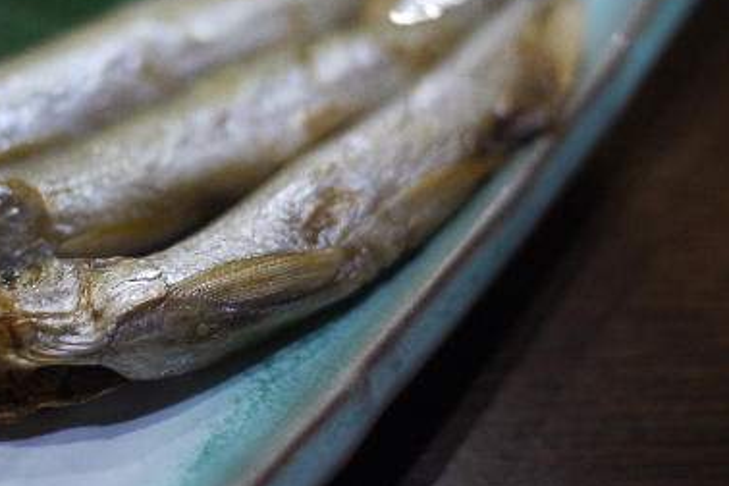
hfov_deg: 29.9
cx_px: 156
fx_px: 1336
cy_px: 158
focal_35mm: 66
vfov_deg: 20.5
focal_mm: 20
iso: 320
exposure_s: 1/30
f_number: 1.7
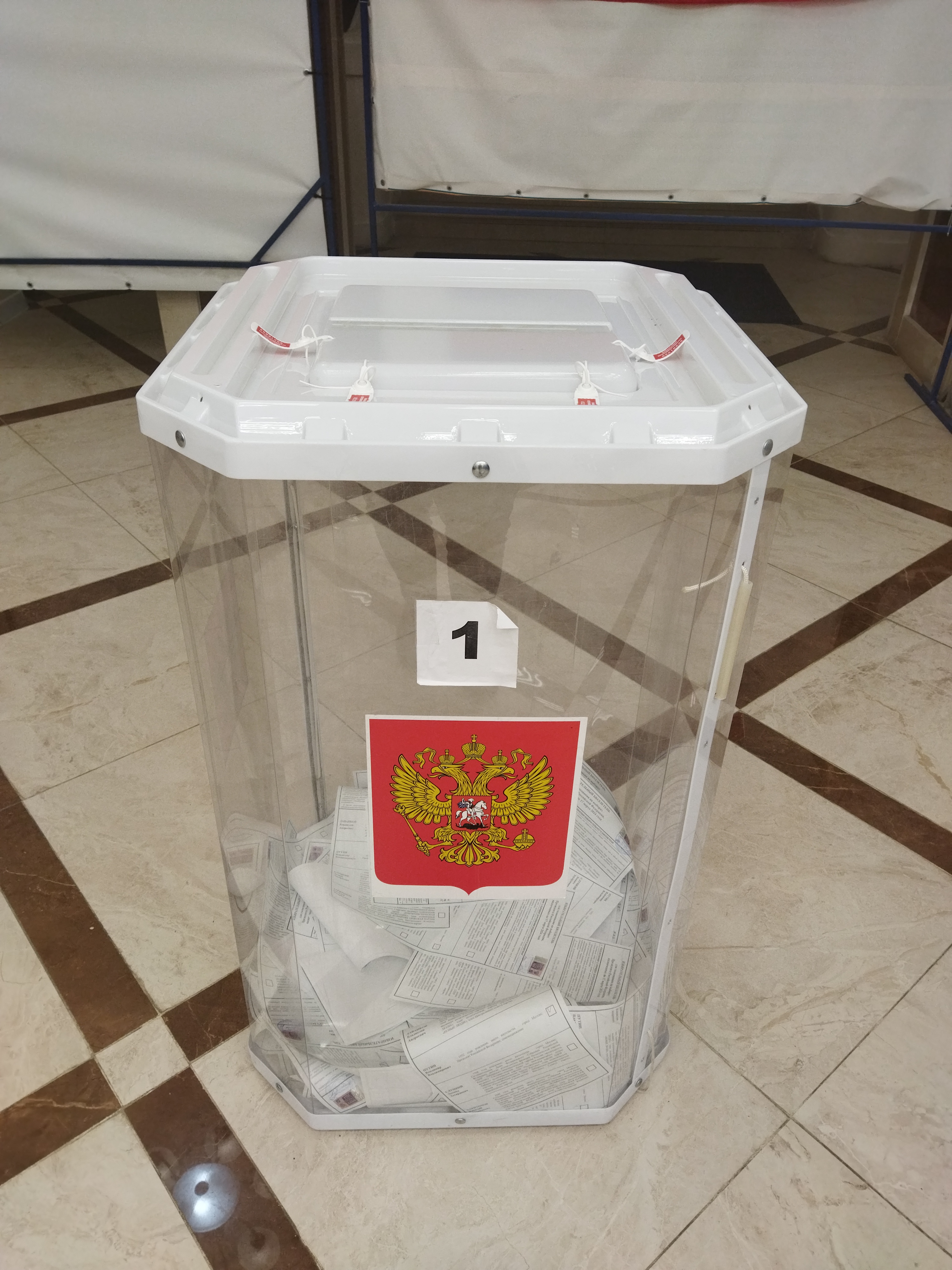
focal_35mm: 27
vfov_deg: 65.3
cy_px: 635
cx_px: 476
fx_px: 990
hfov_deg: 51.4
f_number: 1.79
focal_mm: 4.71
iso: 134
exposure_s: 1/100
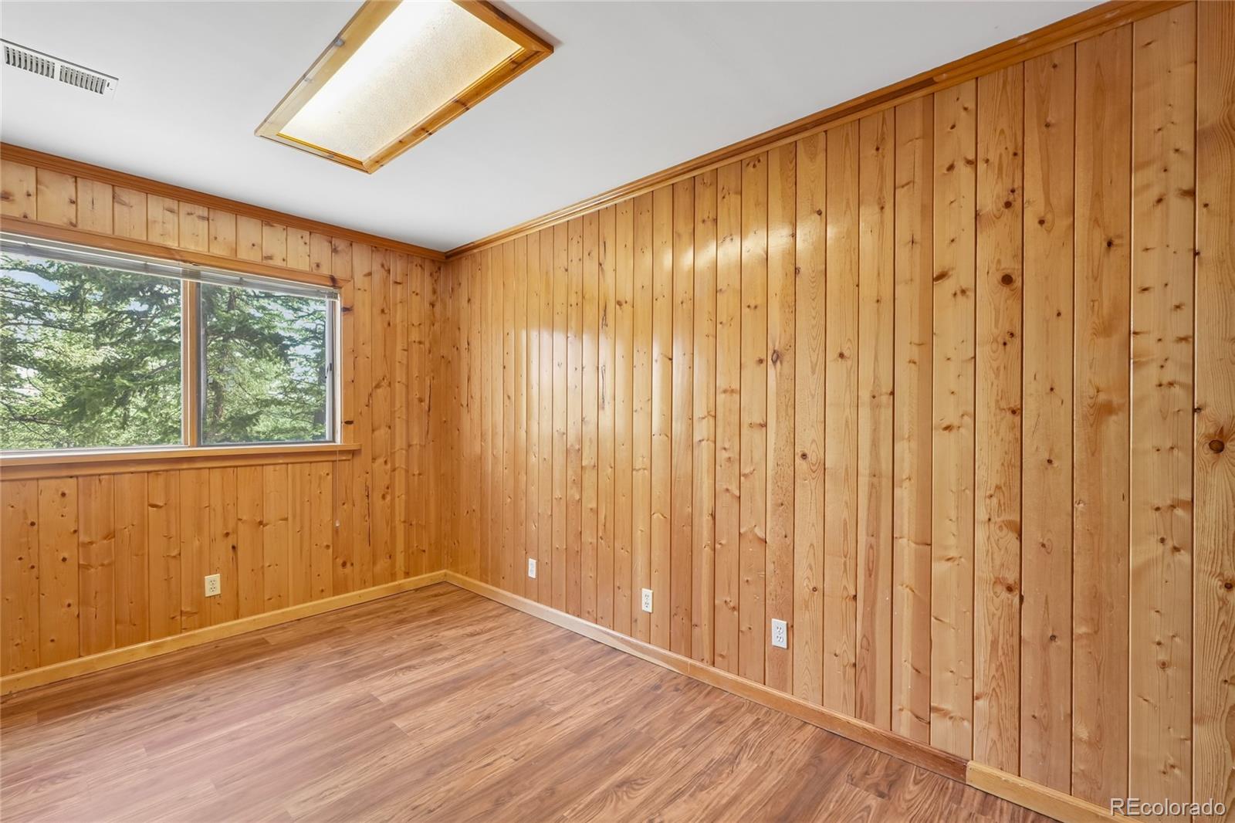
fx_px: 514
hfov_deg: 100.4
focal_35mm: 15
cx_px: 618
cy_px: 412
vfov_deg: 77.3
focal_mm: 10
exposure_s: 1/4
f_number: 8
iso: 800
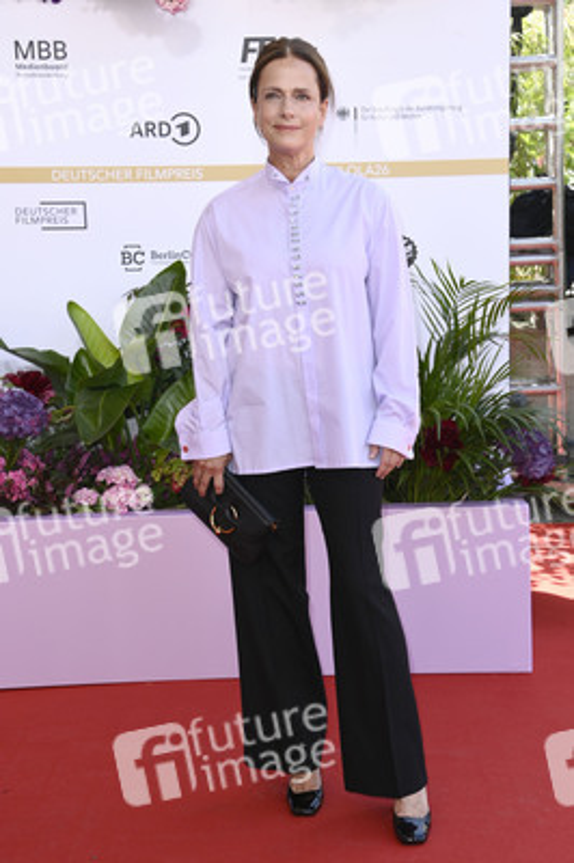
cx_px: 287
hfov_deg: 23.3
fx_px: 1389
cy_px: 432
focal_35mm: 58
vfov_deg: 34.5
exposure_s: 1/250
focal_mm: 58
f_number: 6.3
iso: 500
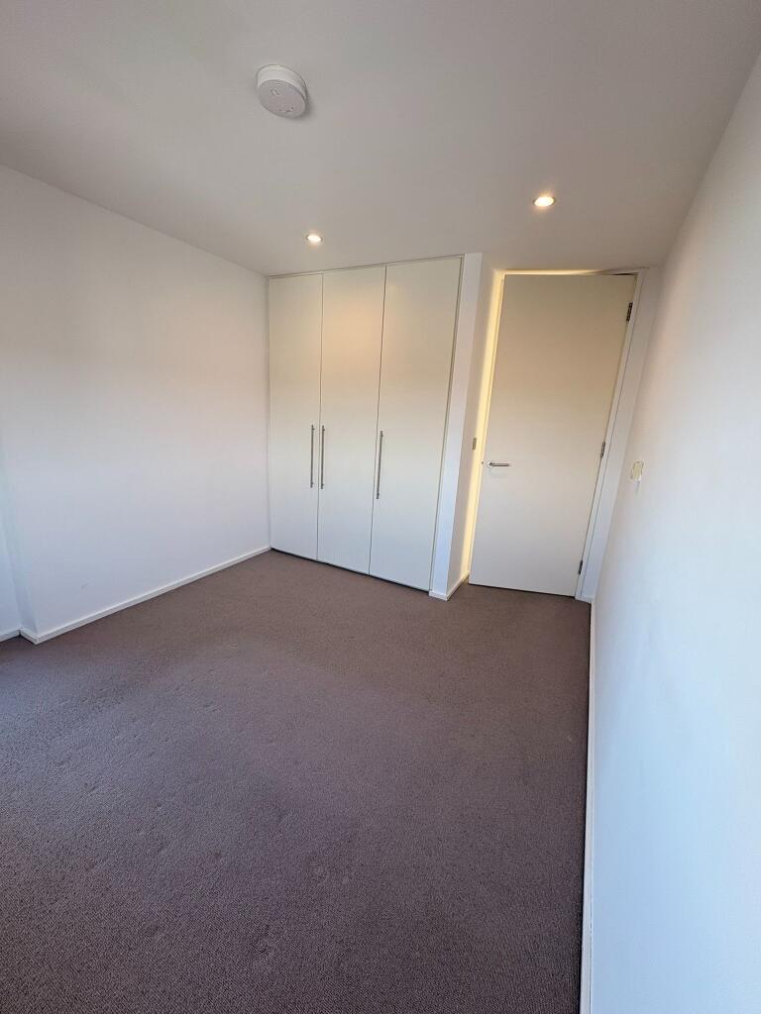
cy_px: 507
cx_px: 380
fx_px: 410
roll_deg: -4.2
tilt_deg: -13.6
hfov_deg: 85.7
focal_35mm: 14
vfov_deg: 102.1
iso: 50
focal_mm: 2.22
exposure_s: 1/100
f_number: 2.2
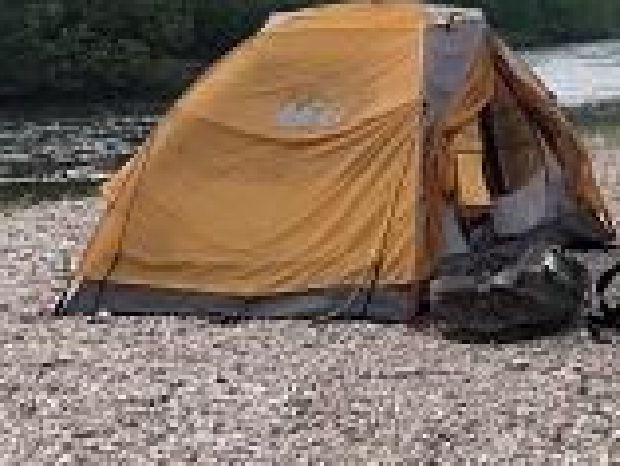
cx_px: 632
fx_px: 1595
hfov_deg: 21.2
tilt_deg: +4.0
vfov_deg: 16.0
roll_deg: -0.4
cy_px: -85
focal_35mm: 89
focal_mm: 3.99
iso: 25
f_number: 1.8
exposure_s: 1/120
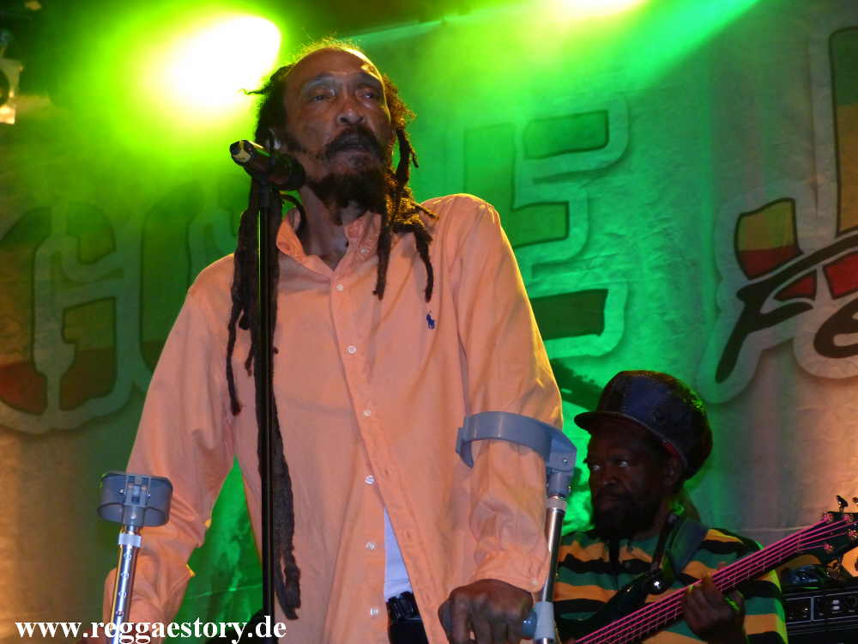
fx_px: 3073
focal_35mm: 124
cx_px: 429
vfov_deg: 12.0
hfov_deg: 15.9
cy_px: 322
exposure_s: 1/60
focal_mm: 22.2
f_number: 2.8
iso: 400
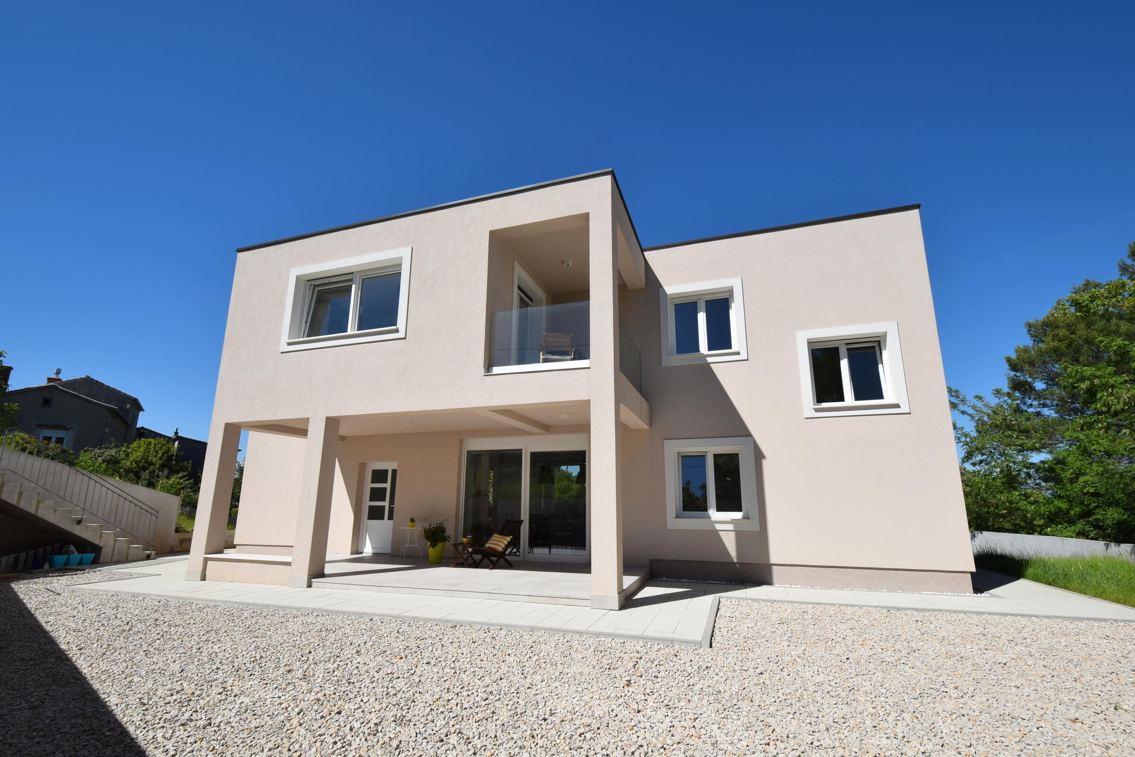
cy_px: 378
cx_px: 568
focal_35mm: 15
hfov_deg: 100.4
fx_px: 473
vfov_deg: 77.3
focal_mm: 10
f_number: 10
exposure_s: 1/400
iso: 200
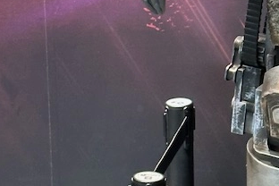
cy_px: -78
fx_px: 1589
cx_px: 327
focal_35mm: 205
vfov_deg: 6.6
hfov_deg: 9.9
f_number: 1.8
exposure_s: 1/60
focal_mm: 6.9
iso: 200
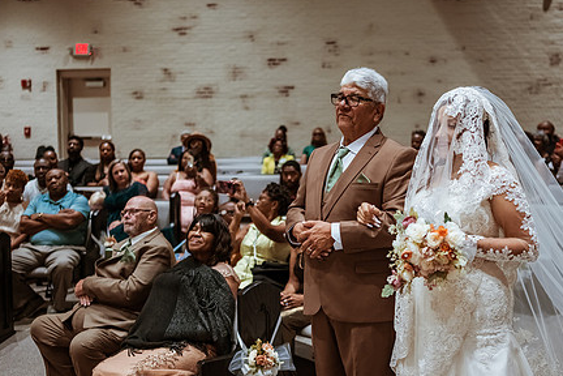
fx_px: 735
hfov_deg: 41.8
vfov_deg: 28.6
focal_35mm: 47
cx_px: 332
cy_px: 203
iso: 1250
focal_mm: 35
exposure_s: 1/500
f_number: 1.8
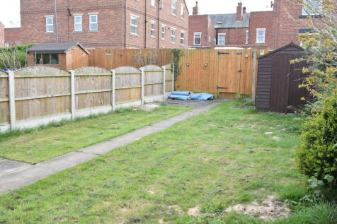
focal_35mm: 36
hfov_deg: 53.1
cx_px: 168
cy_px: 112
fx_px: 337
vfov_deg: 36.8
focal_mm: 24
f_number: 9
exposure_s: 1/200
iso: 800
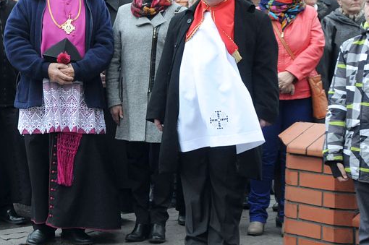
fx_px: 973
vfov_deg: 14.3
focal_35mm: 95
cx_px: 77
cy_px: 84
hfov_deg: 21.2
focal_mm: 38
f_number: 7.1
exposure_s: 1/200
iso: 1600
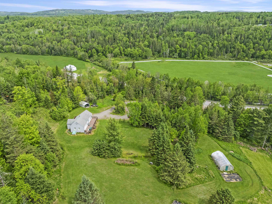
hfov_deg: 71.6
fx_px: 188
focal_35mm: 24
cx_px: 136
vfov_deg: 56.8
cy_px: 102
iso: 100
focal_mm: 12.29
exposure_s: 1/2000
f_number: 2.8
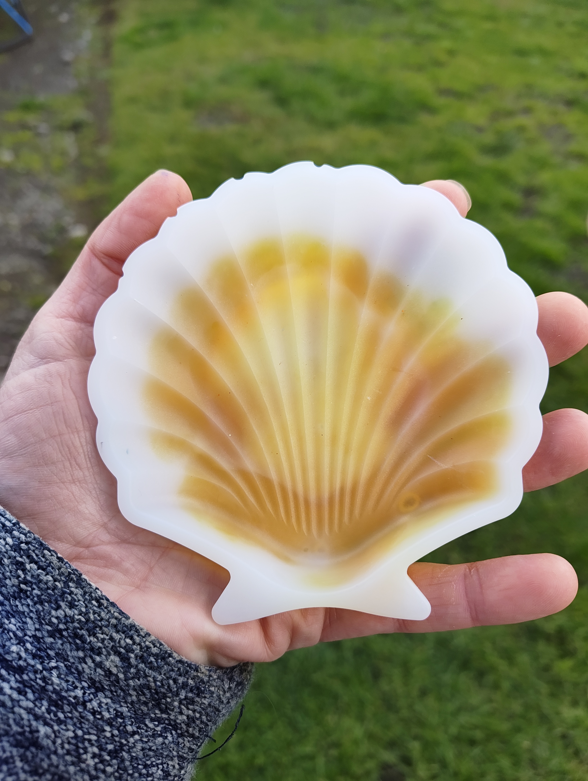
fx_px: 542
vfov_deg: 71.5
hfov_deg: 56.9
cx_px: 294
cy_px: 390
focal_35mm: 24
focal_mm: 5.56
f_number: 1.88
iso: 50
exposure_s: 1/221
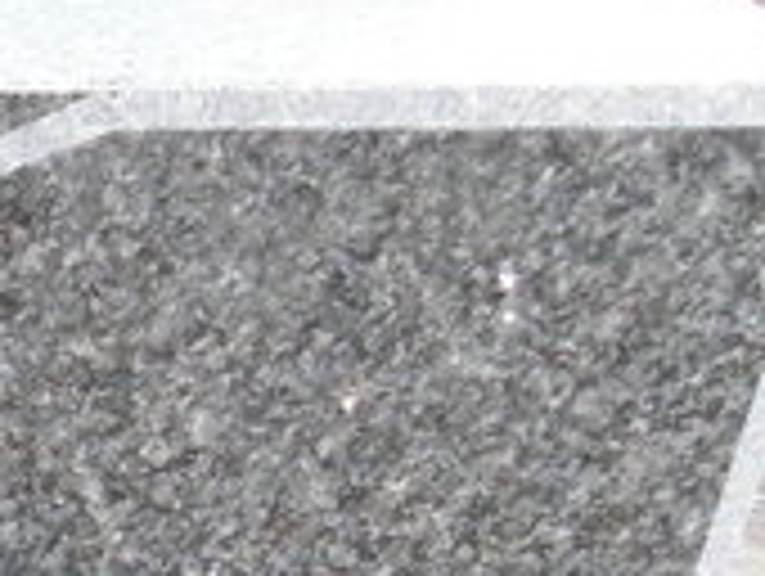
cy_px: 1148
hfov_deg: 13.1
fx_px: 2700
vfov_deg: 11.1
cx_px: -940
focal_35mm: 122
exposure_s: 1/60
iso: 200
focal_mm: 4.6
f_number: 3.2
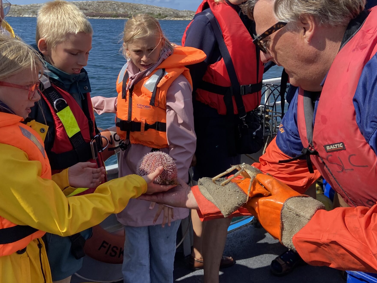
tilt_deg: -11.0
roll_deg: -1.1
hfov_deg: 48.9
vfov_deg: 37.6
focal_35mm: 38
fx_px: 414
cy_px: 119
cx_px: 175
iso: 32
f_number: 1.8
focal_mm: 4.25
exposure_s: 1/1961
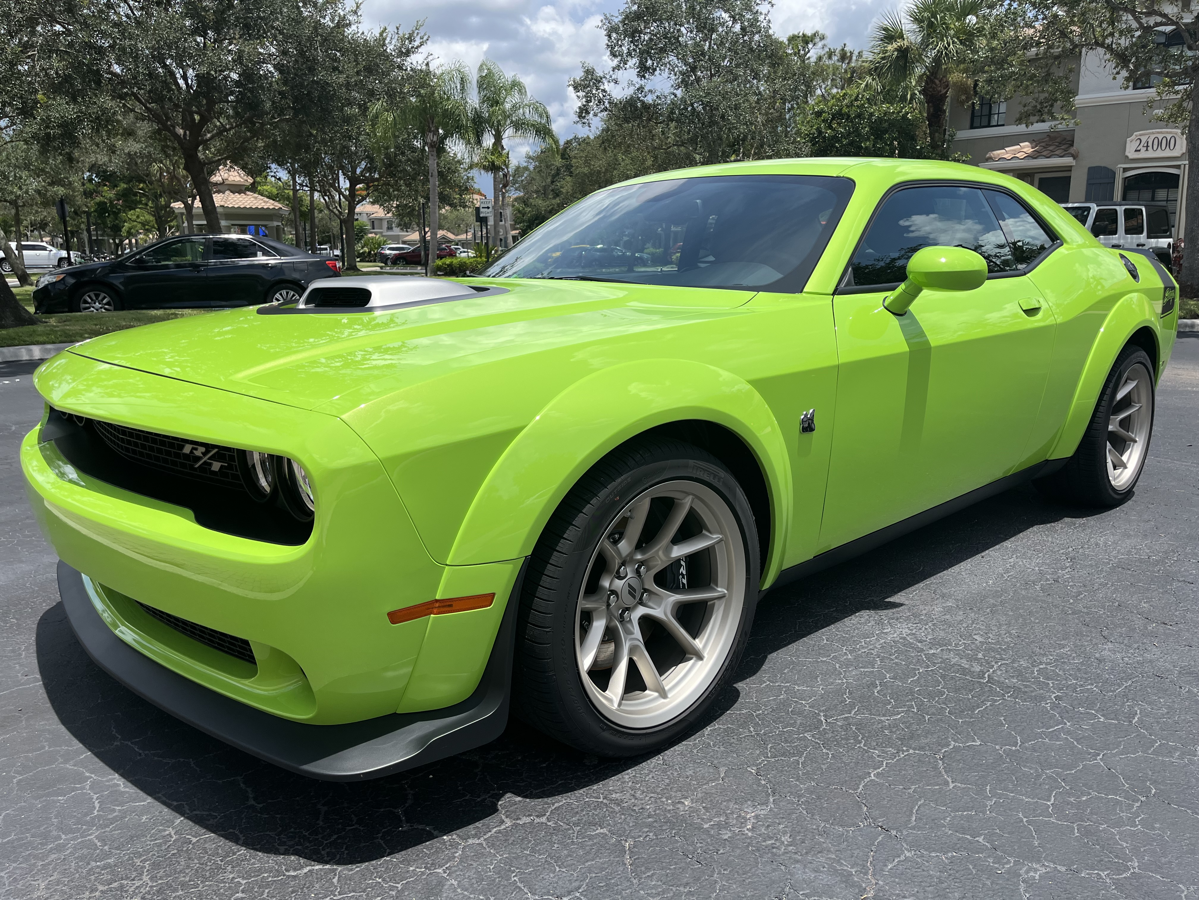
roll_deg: -0.4
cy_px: 450
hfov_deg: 67.3
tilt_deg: -12.6
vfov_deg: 53.1
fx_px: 901
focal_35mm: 26
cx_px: 600
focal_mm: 5.1
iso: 50
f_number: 1.6
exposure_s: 1/4651
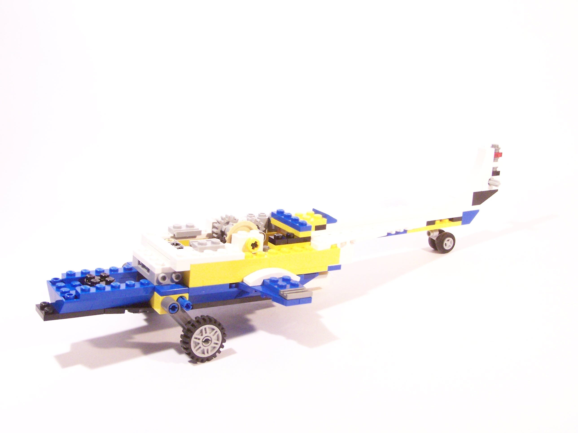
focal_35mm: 48
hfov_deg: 39.7
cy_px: 216
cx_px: 289
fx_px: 801
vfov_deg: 30.3
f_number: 3.6
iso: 400
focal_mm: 8
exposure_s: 1/20
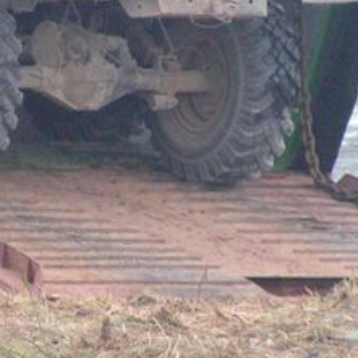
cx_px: 40
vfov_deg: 2.1
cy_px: 55
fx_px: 9700
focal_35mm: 829
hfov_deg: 2.1
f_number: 3.2
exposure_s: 1/200
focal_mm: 43
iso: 200
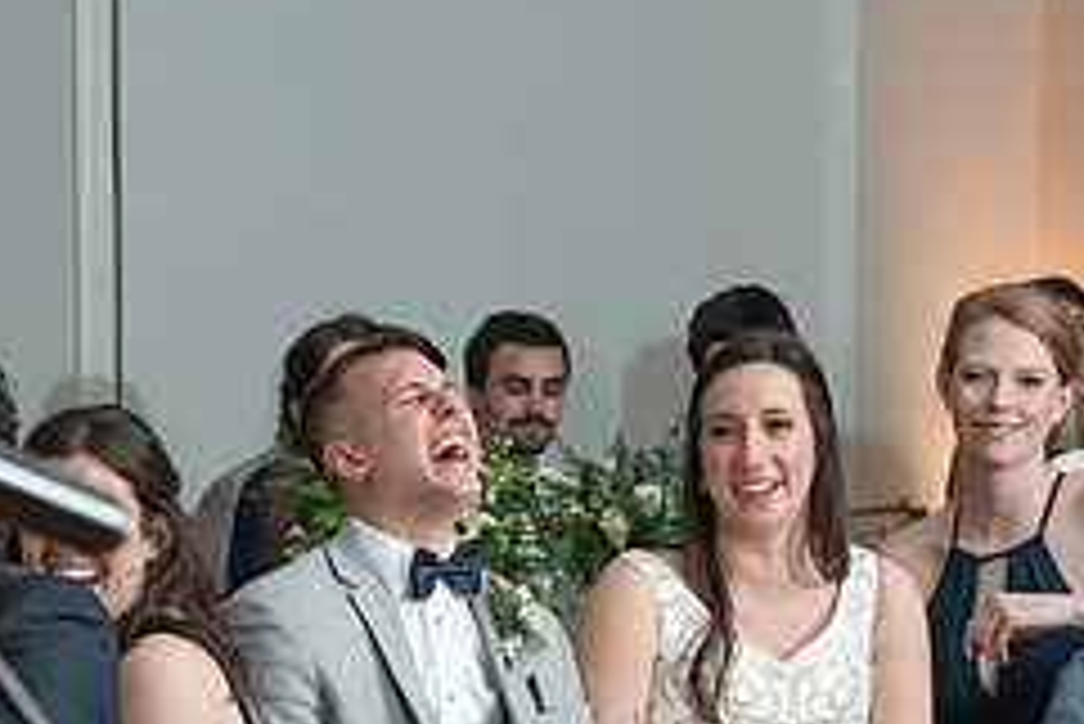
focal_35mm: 182
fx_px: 5483
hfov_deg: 11.2
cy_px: 721
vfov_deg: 7.5
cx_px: 37
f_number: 5
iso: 2000
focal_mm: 70
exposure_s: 1/200
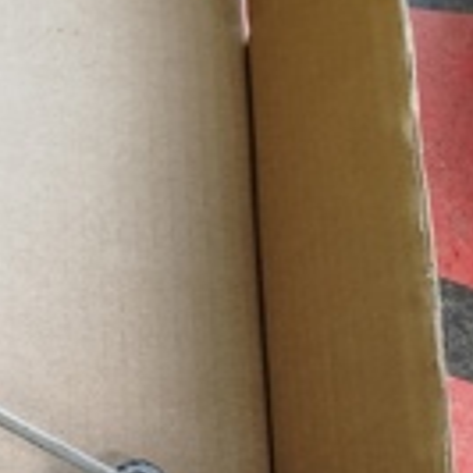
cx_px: -544
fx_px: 1577
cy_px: 597
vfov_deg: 16.2
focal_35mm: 102
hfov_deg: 13.8
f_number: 1.7
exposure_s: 1/50
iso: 200
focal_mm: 5.31
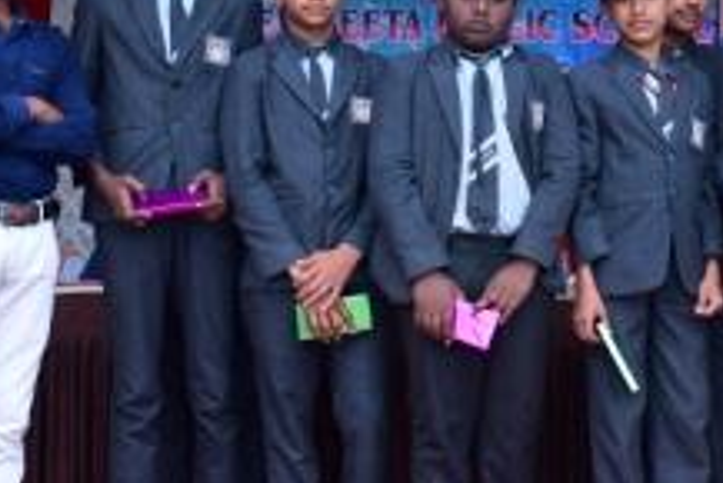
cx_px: 543
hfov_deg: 29.2
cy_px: 198
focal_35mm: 68
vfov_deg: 20.0
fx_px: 1367
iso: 400
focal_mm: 22
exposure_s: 1/250
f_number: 4
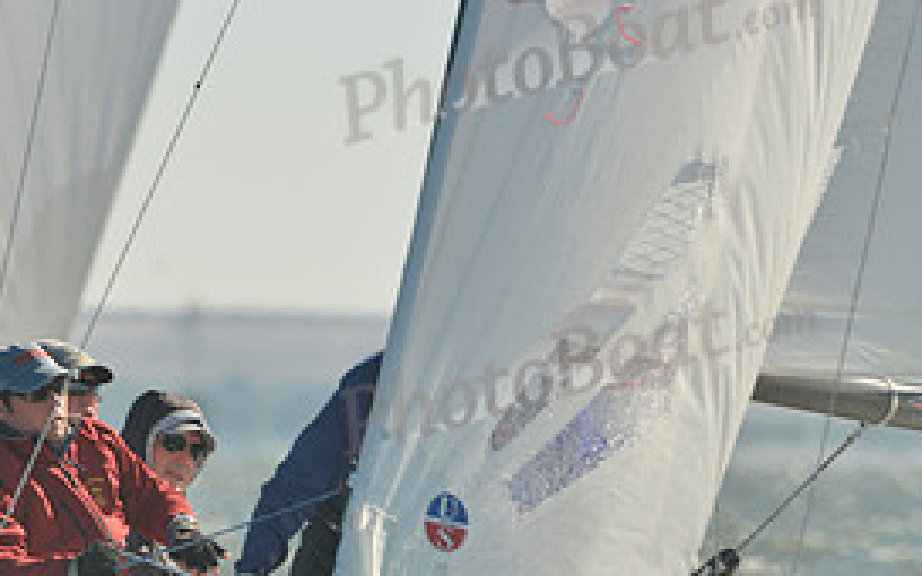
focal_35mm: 870
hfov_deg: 2.4
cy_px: 591
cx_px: 166
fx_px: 21861
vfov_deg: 1.5
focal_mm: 400
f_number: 8
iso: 200
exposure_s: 1/640
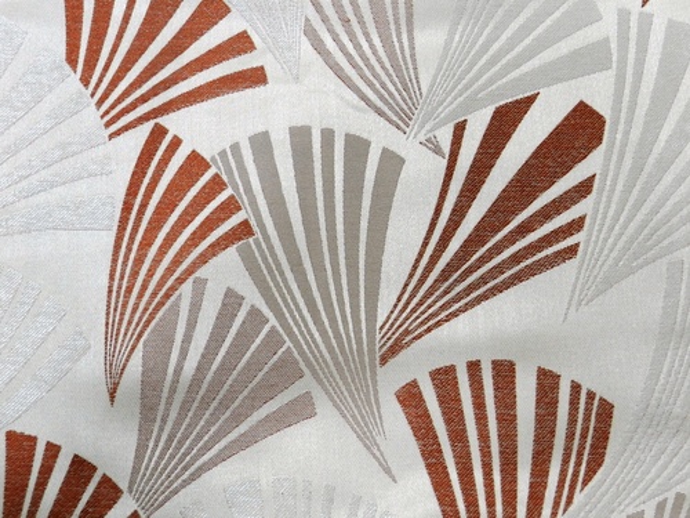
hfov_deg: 36.2
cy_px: 259
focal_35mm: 53
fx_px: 1056
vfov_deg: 27.5
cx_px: 345
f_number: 4.4
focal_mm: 9.4
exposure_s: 1/15
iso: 400
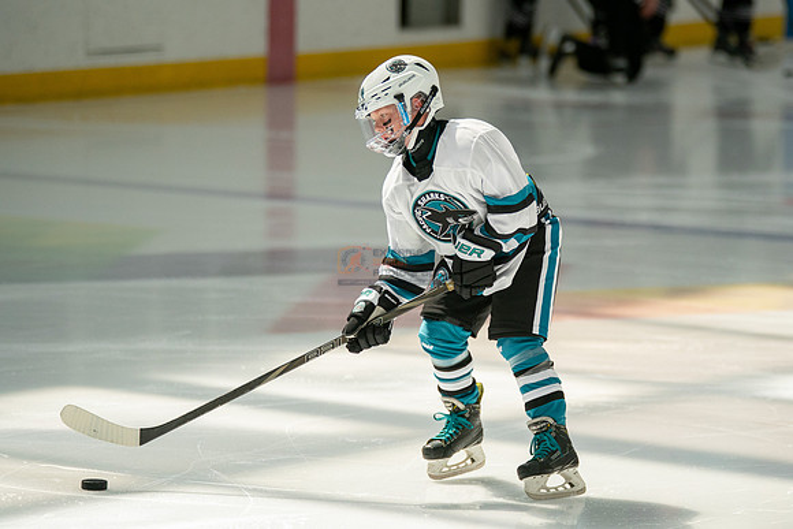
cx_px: 468
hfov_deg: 7.9
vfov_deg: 5.3
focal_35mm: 262
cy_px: 295
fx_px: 5767
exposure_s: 1/6400
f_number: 2.8
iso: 1600
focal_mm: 209
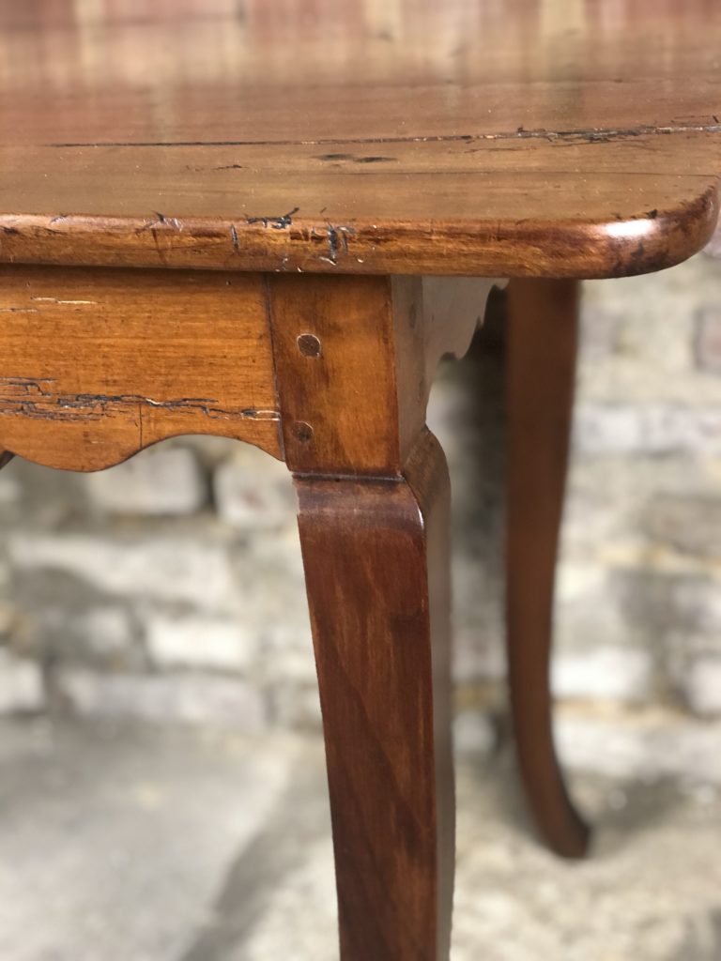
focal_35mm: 52
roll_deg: +4.5
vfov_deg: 36.8
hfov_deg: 28.0
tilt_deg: -25.2
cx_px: 360
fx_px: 1444
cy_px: 480
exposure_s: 1/20
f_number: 2.4
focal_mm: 6
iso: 160
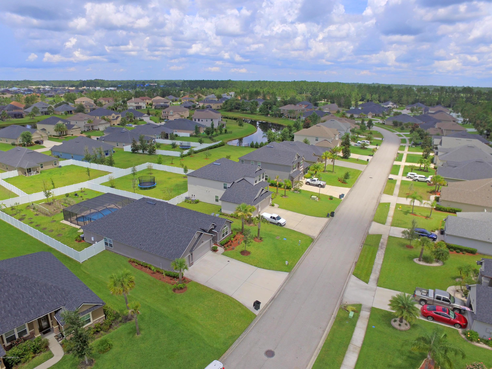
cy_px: 184
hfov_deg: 81.7
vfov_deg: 66.0
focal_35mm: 20
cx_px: 246
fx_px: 284
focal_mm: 3.61
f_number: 2.8
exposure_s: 1/1070
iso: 100
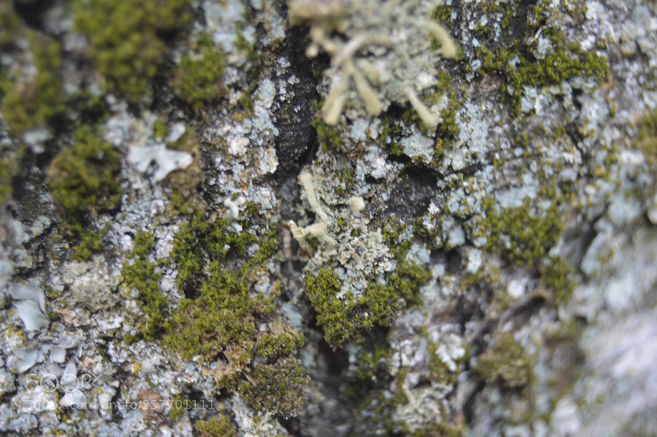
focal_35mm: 82
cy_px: 218
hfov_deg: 24.6
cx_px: 328
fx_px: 1504
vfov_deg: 16.5
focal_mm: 55
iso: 800
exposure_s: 1/60
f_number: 5.6
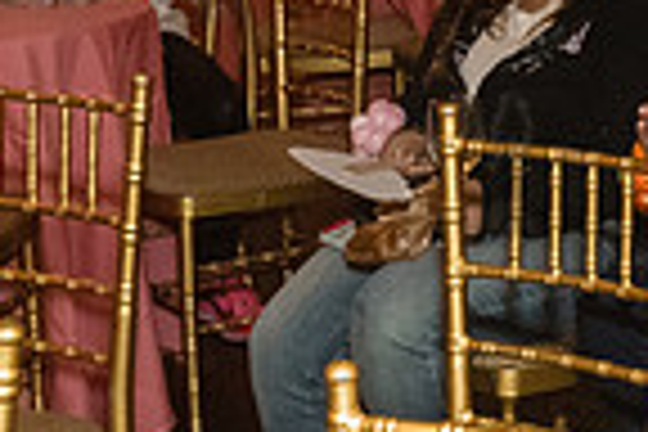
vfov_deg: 9.4
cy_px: -56
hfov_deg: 13.2
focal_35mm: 144
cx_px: 1075
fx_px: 2592
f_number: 5
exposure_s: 1/160
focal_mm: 35
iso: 6400
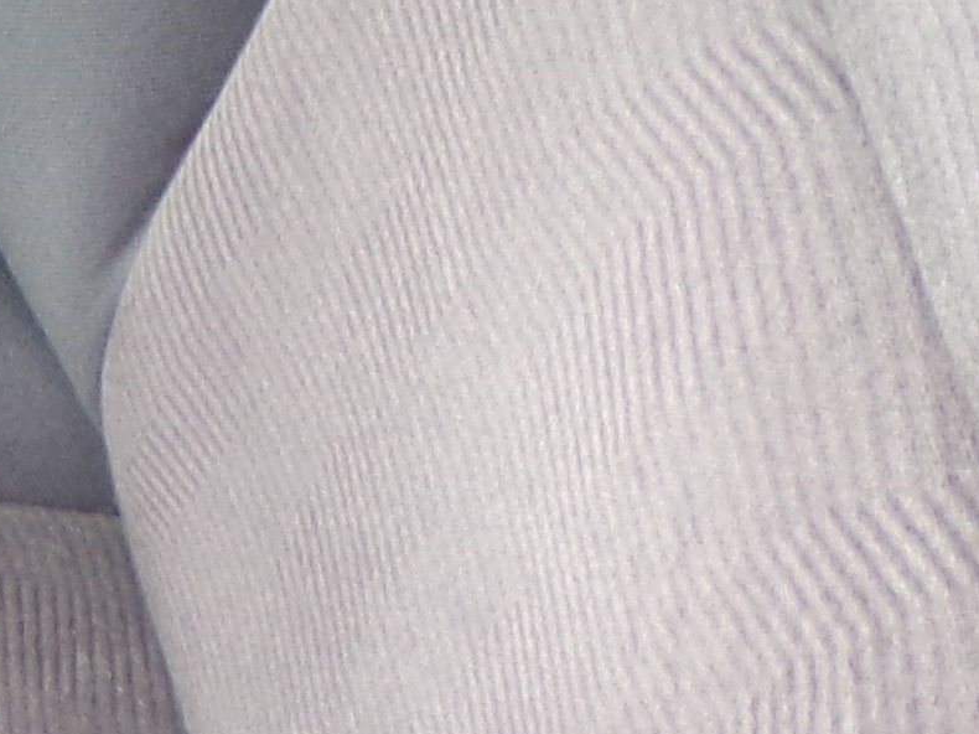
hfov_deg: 13.1
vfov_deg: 10.3
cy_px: 1050
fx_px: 3958
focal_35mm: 140
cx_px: -632
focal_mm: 4.3
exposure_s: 1/34
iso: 120
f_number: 3.7
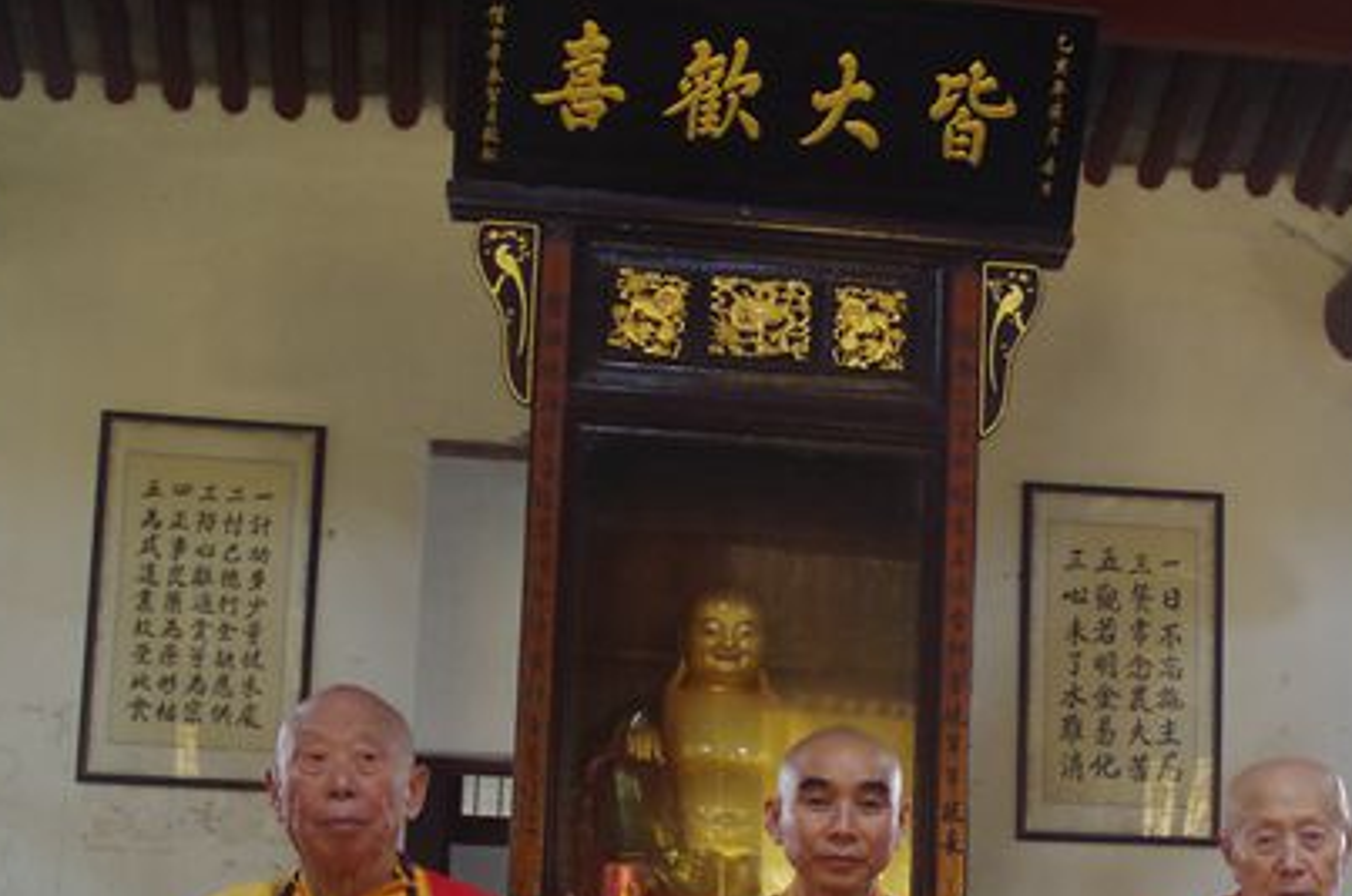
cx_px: 966
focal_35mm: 73
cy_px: 748
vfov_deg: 18.4
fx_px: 2736
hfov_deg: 27.5
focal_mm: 28
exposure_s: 1/50
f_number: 4.5
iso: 1600
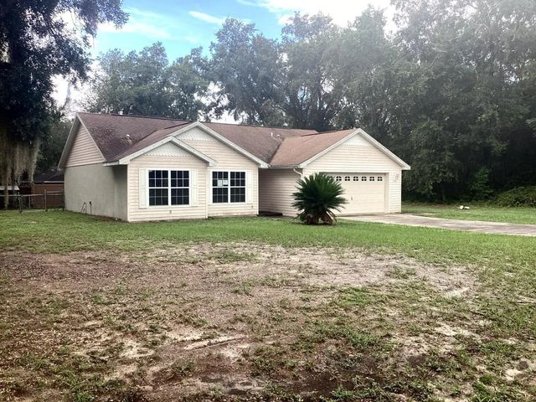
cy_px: 201
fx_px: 480
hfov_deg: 58.4
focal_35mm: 31
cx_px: 268
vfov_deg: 45.4
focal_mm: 3.3
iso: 25
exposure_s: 1/351
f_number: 2.4
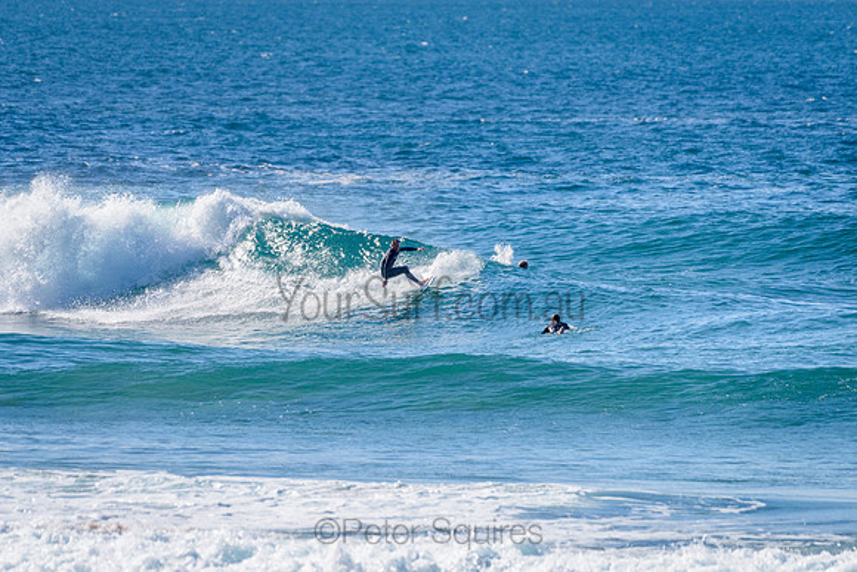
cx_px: 373
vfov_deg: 2.2
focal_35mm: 613
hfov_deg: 3.4
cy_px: 279
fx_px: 14602
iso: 250
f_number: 5.6
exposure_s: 1/4000
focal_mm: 500
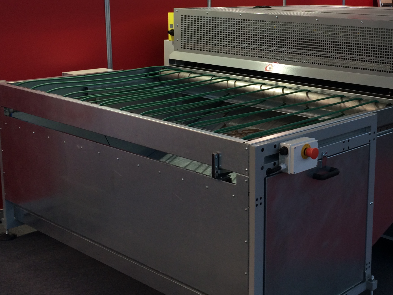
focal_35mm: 54
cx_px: 294
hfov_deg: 34.8
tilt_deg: -11.8
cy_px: 101
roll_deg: -0.8
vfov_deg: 26.9
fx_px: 613
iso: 40
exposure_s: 1/30
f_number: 2.2
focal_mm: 4.15
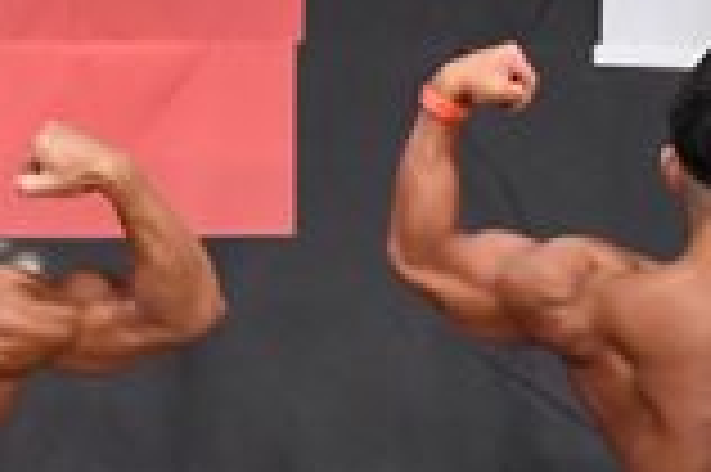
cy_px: 652
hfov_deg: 2.8
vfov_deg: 1.9
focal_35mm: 738
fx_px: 14560
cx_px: -137
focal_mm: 100
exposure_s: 1/400
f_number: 5.6
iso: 6400
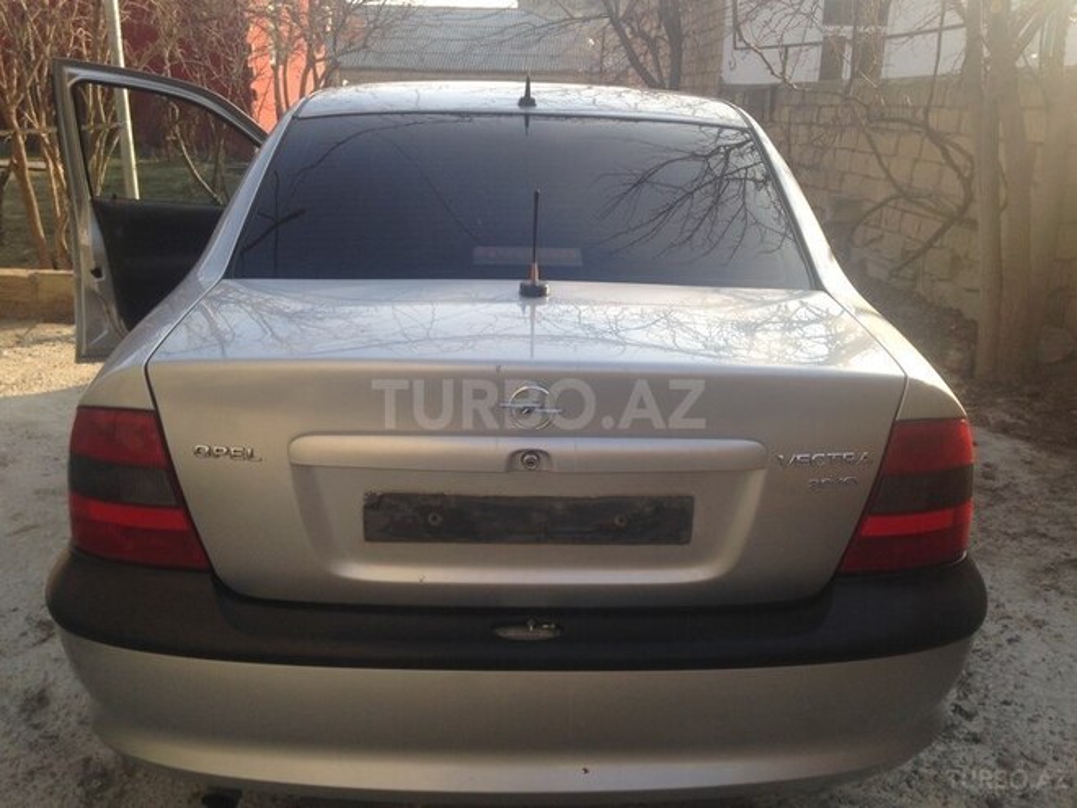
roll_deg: -0.6
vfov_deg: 42.9
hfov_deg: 55.4
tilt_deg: -15.3
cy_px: 404
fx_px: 1027
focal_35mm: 33
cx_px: 538
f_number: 2.4
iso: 50
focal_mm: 4.12
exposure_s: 1/507
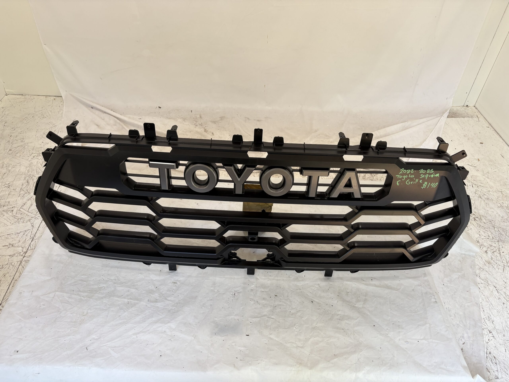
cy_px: 191
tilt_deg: -43.2
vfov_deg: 53.1
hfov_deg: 67.3
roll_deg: -2.4
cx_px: 254
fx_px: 382
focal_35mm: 26
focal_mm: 5.96
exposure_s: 1/122
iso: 50
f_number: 1.6
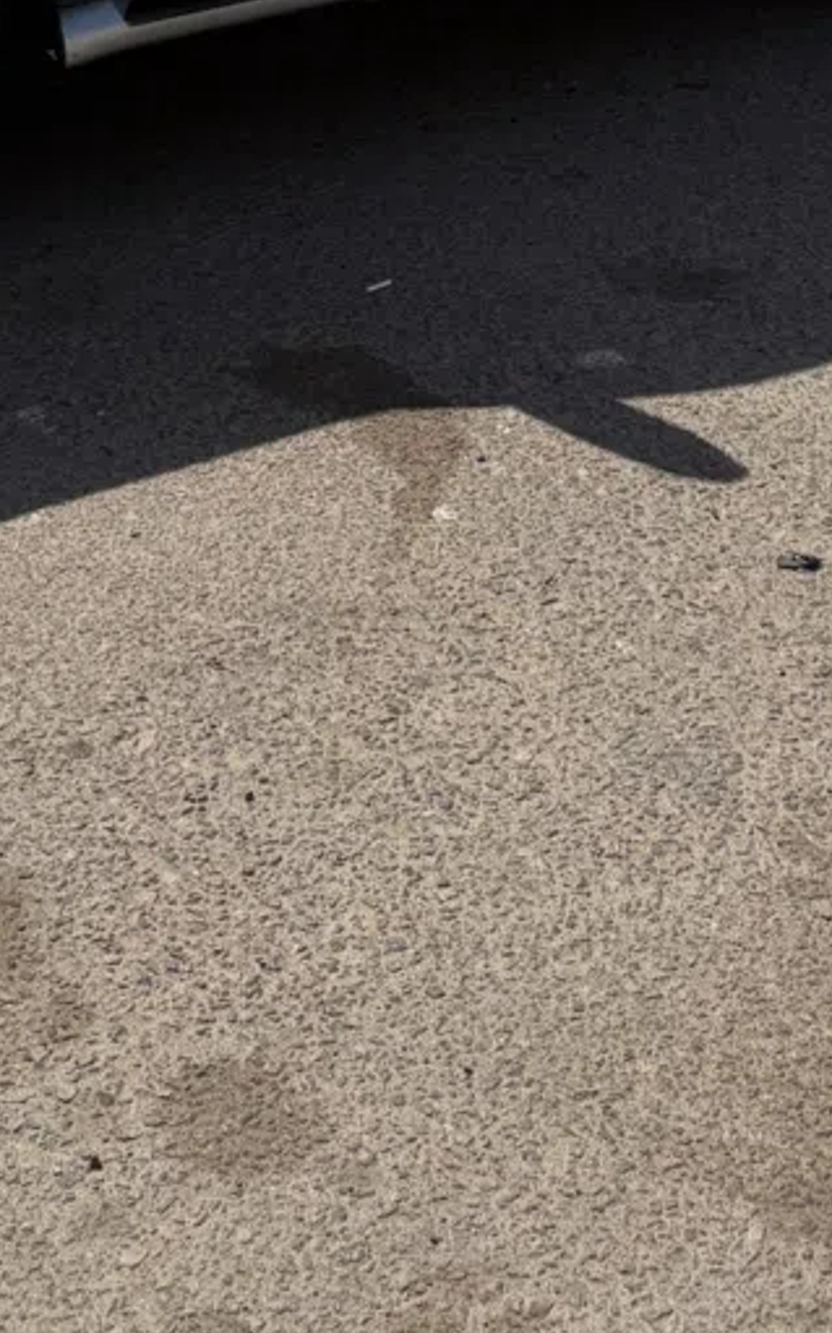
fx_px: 2469
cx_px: 177
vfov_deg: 26.5
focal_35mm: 68
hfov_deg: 19.0
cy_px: -309
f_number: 1.78
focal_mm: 6.76
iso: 100
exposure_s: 1/8130
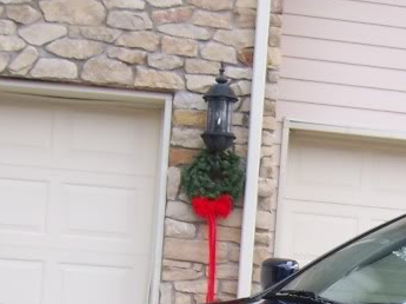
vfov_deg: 13.2
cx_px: 399
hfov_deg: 18.0
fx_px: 1254
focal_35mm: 107
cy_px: 431
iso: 80
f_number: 2.8
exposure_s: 1/30
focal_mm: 6.2
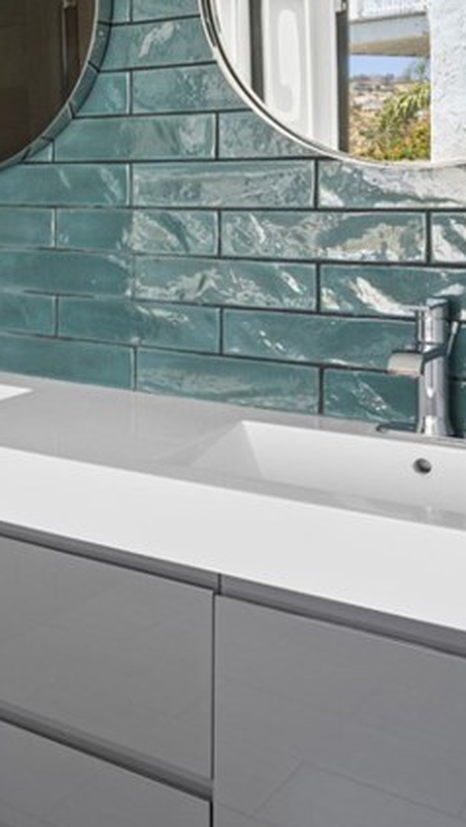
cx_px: -148
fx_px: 1053
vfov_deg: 41.6
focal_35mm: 48
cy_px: 206
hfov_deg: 22.2
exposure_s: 1/5
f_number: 9
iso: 200
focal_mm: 19
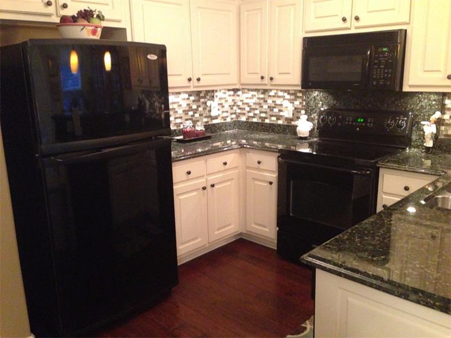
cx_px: 226
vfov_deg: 42.9
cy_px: 169
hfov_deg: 55.4
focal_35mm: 33
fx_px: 430
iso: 800
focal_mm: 4.12
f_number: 2.4
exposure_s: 1/20
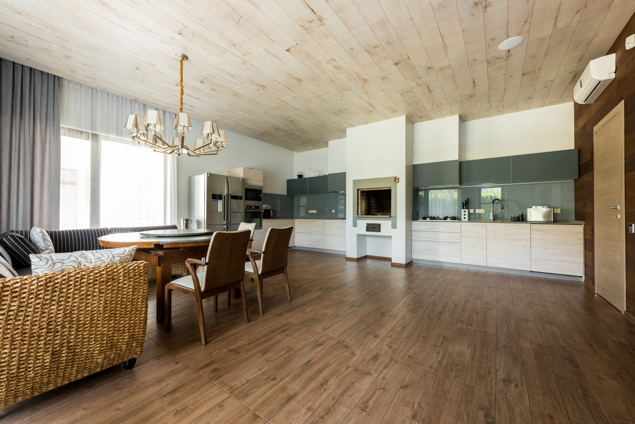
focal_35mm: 14
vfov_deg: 81.2
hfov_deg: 104.2
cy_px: 212
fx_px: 247
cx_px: 318
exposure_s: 1/2
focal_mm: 14
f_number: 6.3
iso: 100
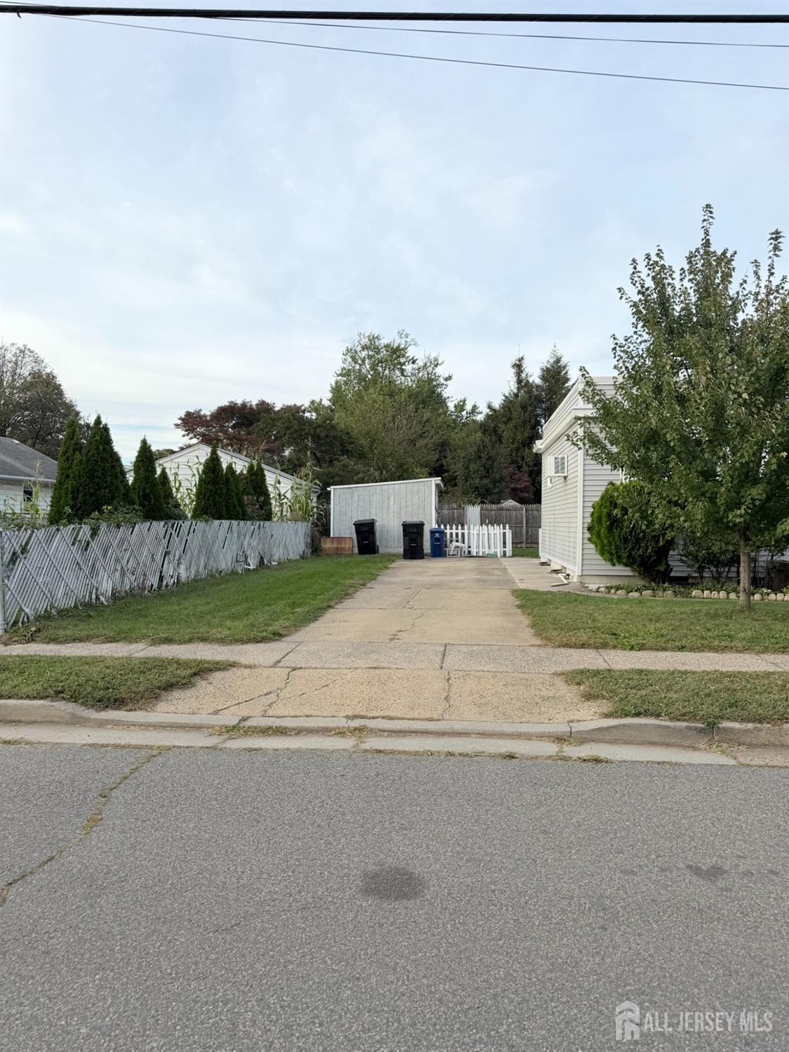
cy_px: 526
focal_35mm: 24
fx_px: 729
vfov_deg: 71.6
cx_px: 394
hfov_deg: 56.8
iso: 80
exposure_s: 1/1337
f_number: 1.78
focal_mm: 6.76
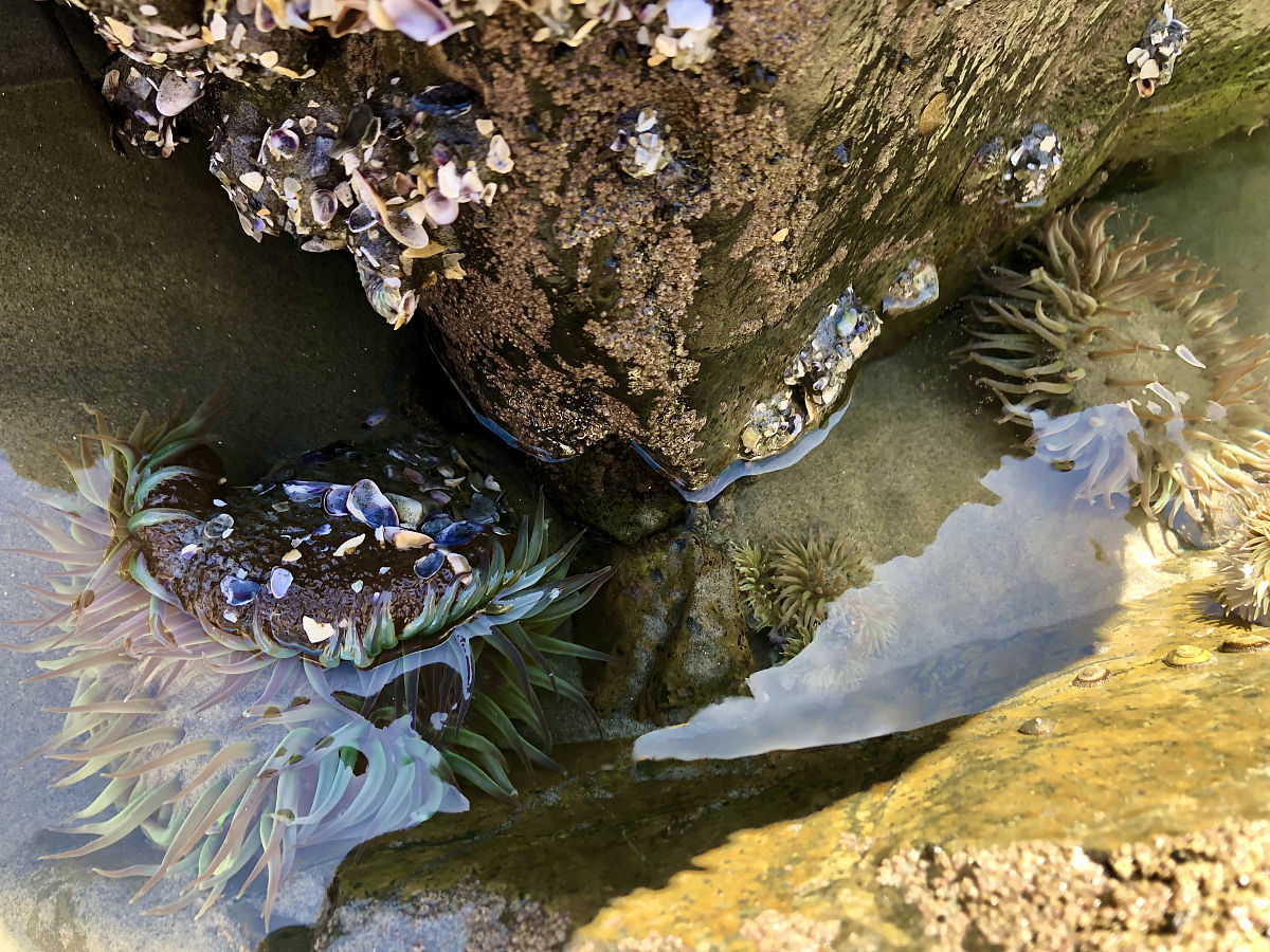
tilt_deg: -58.1
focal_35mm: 28
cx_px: 635
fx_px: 1027
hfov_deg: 63.4
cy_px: 476
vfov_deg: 49.7
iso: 50
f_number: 1.8
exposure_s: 1/120
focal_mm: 3.99
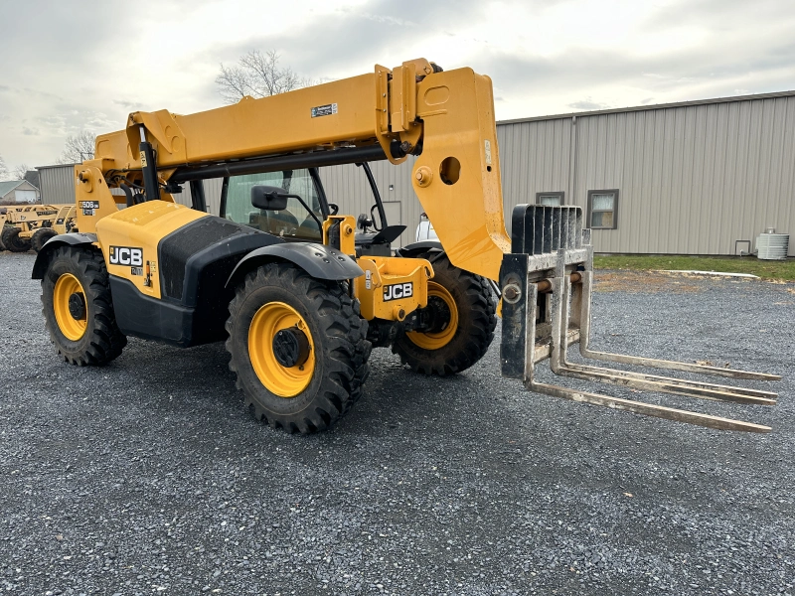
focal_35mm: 24
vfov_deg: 56.8
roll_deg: +0.4
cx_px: 398
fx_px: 551
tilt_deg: -7.8
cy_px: 298
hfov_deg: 71.6
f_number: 1.78
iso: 80
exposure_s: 1/1029
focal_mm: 6.86
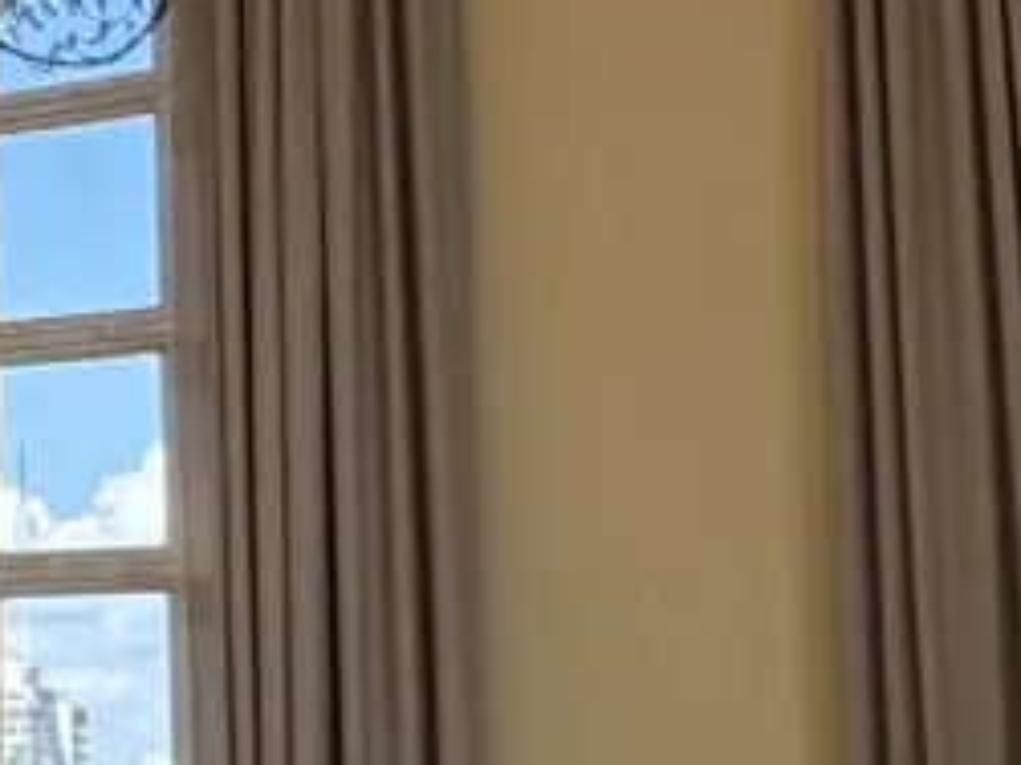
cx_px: -537
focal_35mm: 107
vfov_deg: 13.8
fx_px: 3154
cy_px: 309
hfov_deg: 16.6
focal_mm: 2.22
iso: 200
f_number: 2.2
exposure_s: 1/120
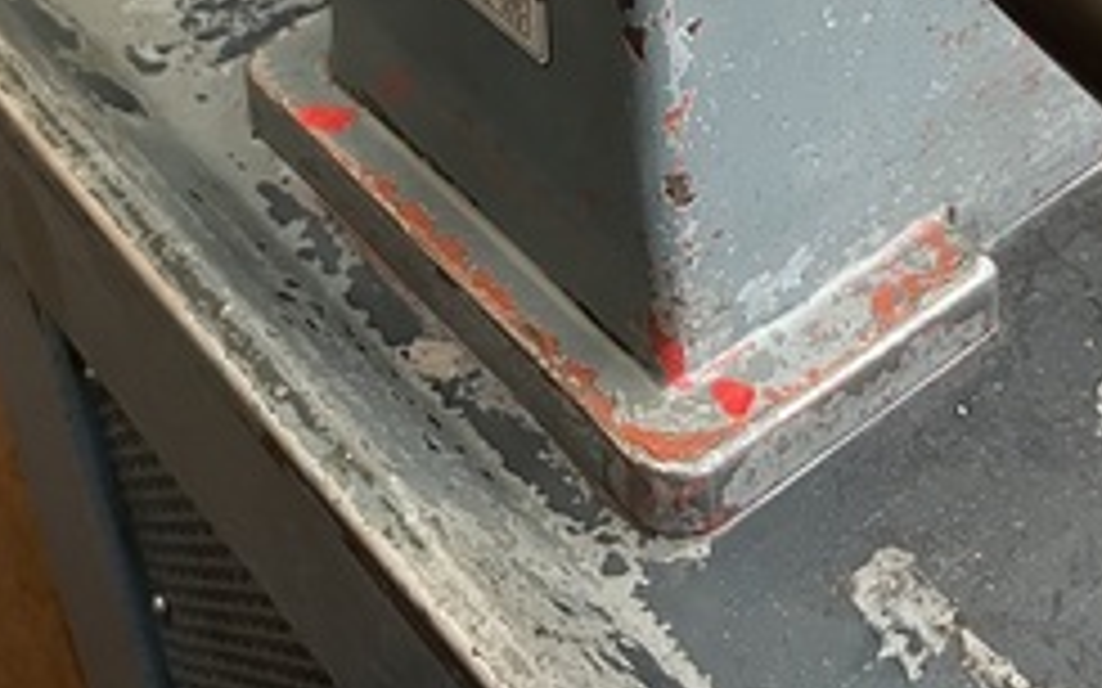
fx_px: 2162
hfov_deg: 28.4
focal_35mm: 72
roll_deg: +1.1
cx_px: 720
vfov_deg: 16.9
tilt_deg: -34.0
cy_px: -243
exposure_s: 1/60
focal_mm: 5.1
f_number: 1.6
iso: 200
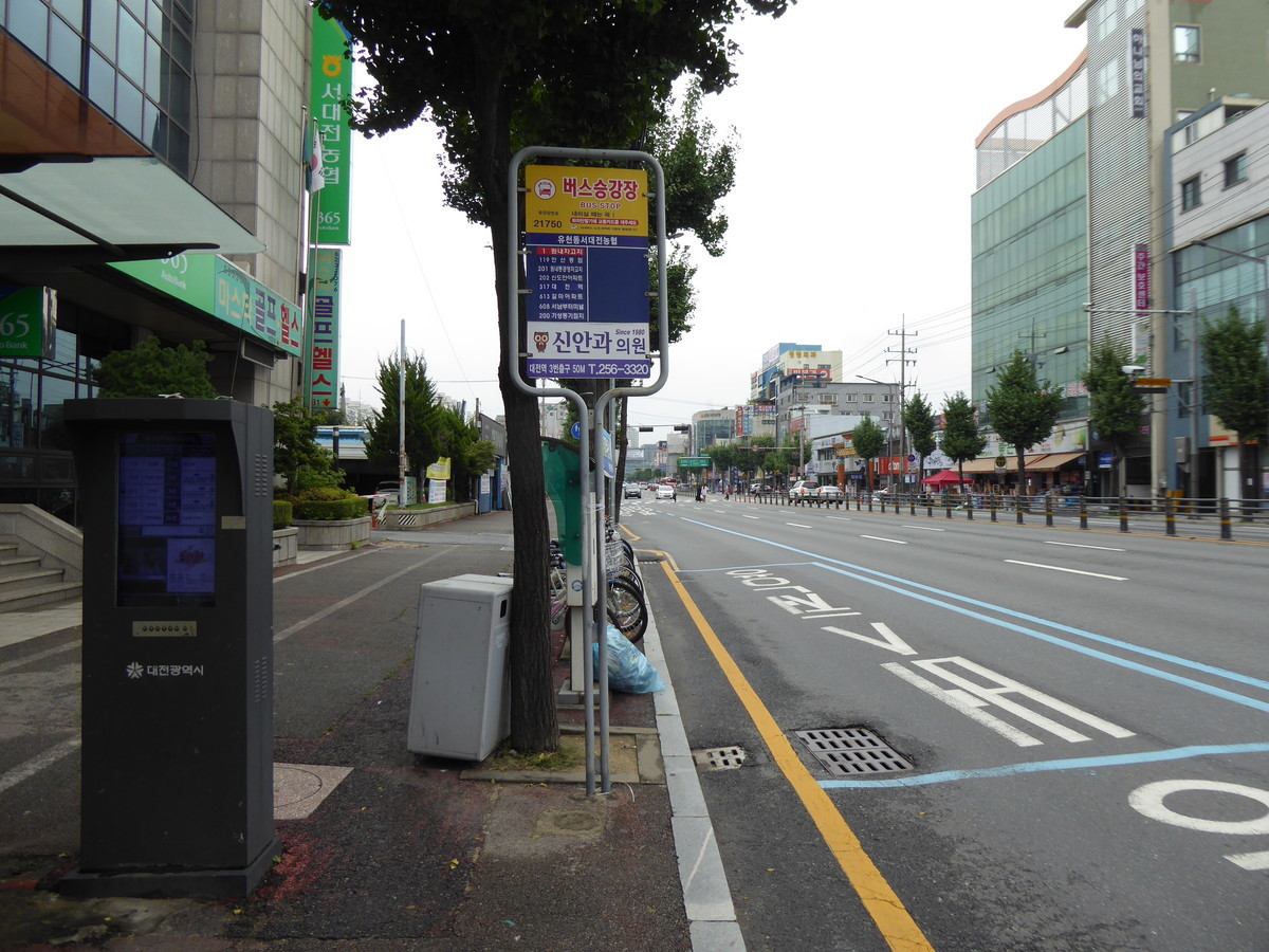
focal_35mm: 24
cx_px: 634
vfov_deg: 56.8
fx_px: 880
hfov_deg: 71.6
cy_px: 476
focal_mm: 4.3
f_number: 3.3
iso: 100
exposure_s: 1/400
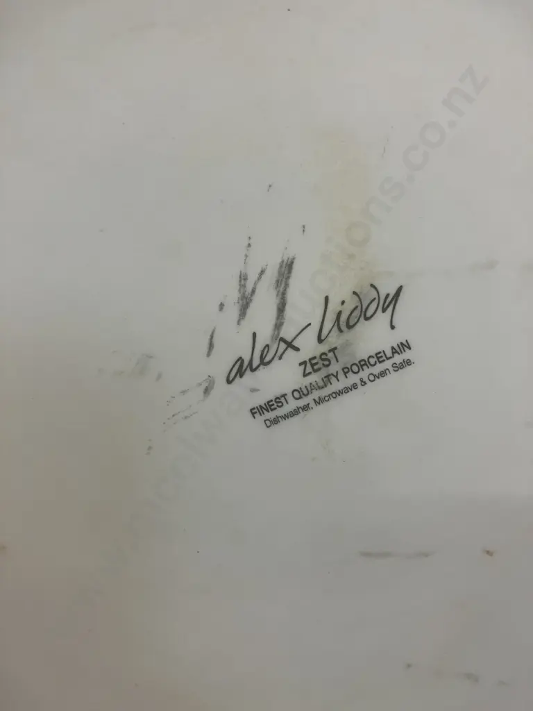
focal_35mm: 28
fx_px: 575
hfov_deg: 49.7
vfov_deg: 63.4
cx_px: 266
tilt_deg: -12.7
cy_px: 356
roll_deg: -3.3
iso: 64
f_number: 1.8
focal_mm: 3.99
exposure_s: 1/50
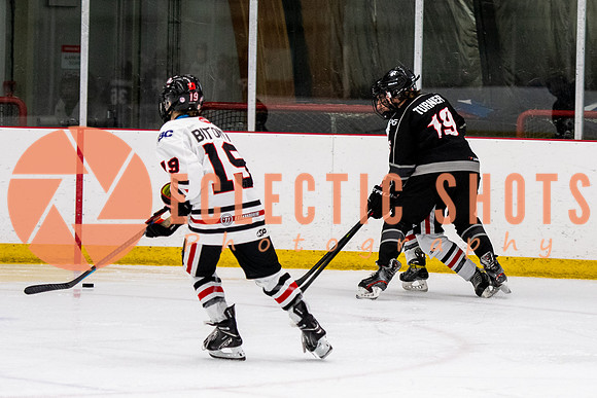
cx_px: 458
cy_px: 132
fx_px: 3927
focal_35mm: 237
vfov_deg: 5.8
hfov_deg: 8.7
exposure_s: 1/640
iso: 1800
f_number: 2.8
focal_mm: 102
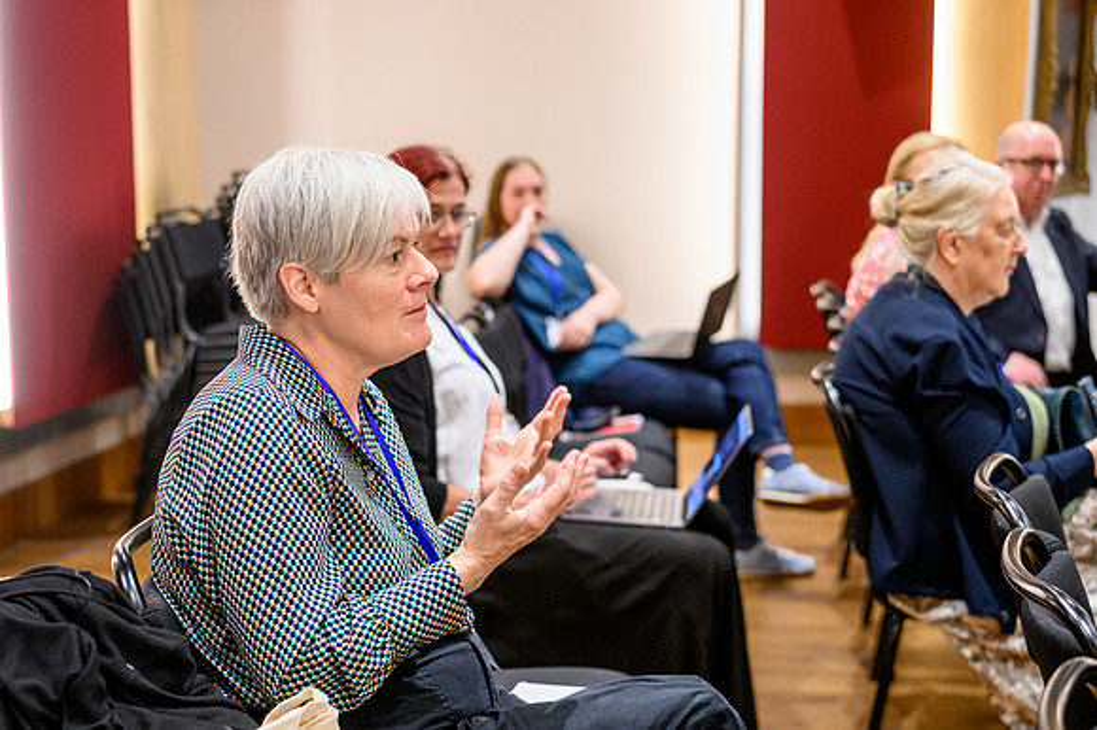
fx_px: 1598
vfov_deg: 25.7
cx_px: 548
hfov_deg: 37.9
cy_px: 365
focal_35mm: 52
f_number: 2
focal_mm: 35
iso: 1800
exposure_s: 1/125
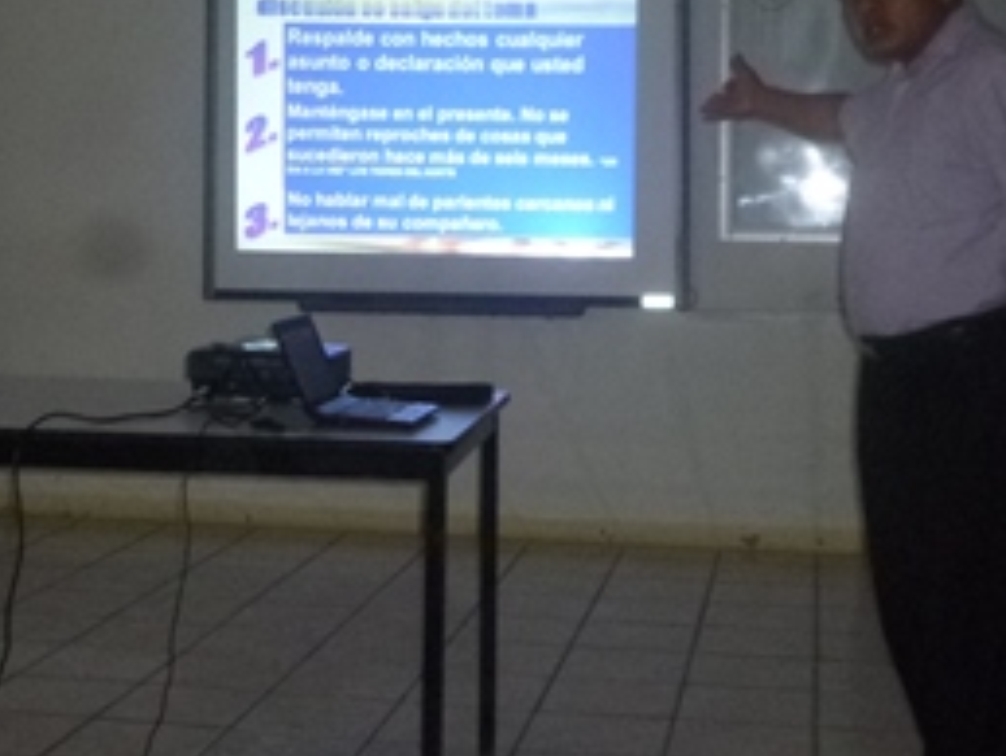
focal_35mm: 66
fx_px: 1920
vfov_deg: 21.8
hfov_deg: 29.3
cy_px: 70
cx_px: 458
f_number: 2.9
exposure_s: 1/125
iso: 400
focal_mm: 5.7
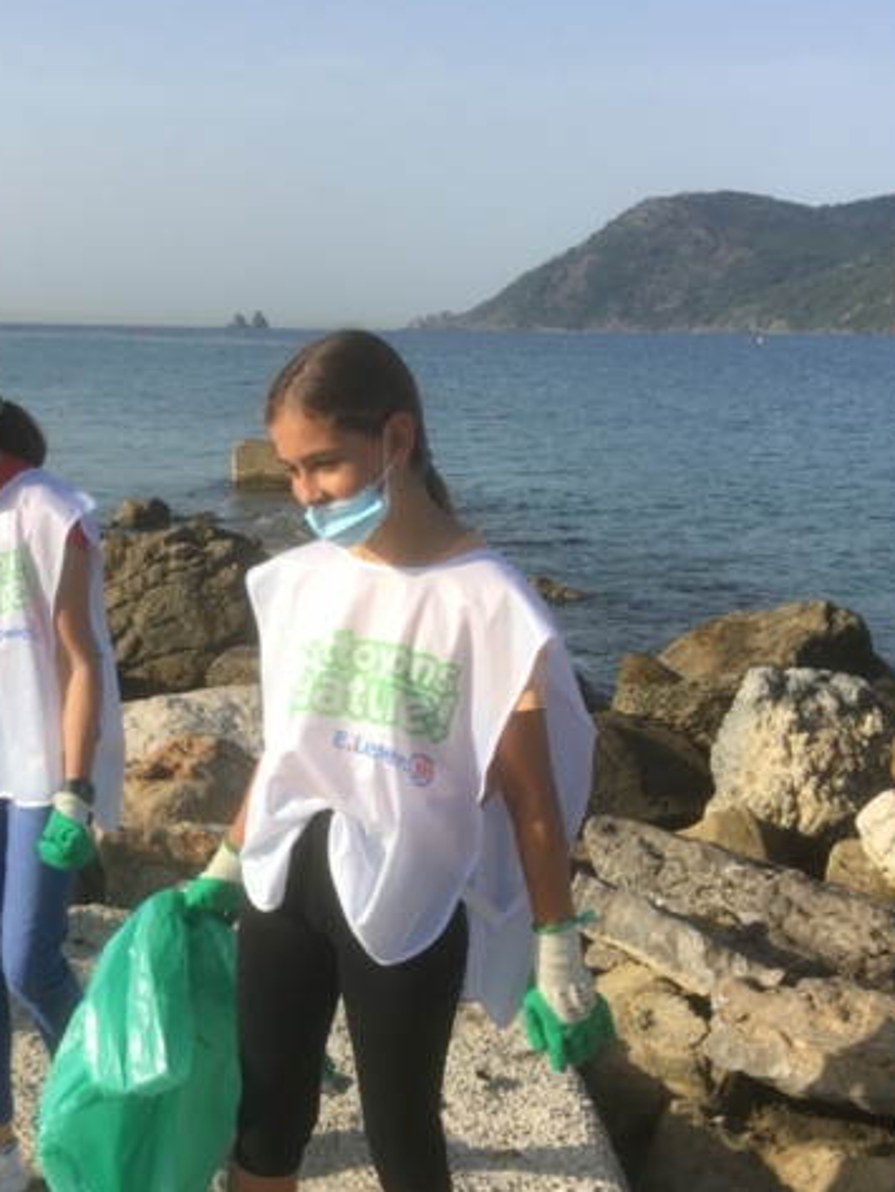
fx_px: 1688
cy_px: 711
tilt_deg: -12.5
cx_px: 194
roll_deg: -1.8
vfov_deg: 38.8
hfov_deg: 29.1
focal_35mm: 49
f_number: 2.2
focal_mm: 4.15
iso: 25
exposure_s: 1/1374
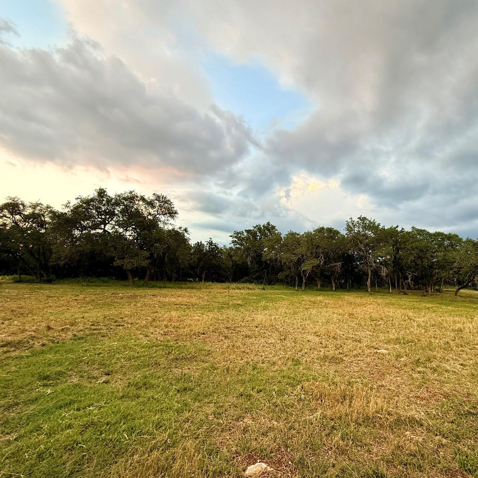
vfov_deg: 84.0
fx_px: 266
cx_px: 294
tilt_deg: +9.0
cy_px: 241
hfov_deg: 82.6
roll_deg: -1.7
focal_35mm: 17
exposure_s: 1/109
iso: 50
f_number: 2.2
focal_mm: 2.22
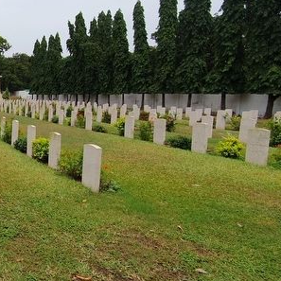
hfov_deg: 39.9
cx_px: -44
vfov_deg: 52.4
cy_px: 123
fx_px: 285
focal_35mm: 31
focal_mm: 1.8
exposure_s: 1/876
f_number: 2.2
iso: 50
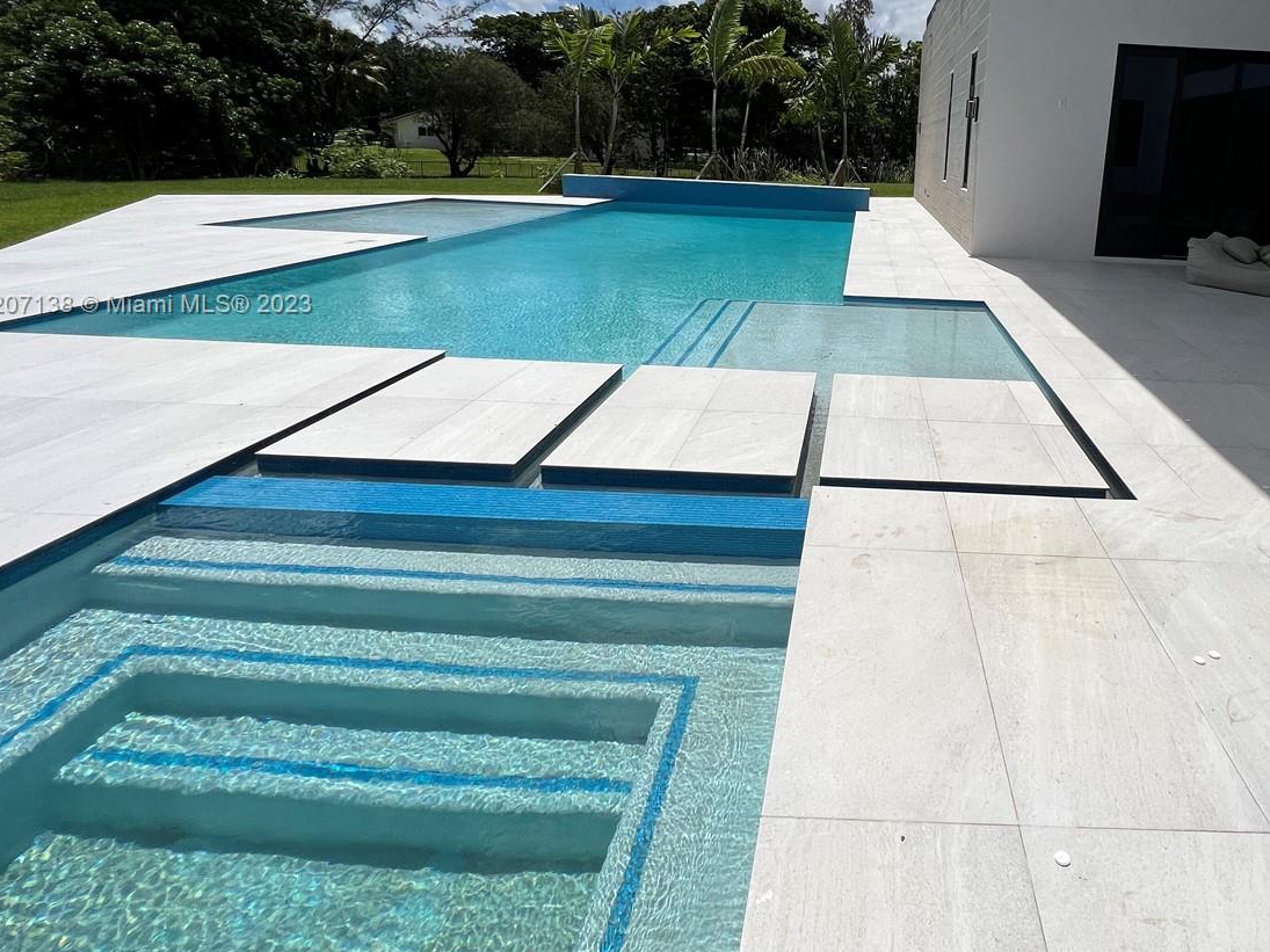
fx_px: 697
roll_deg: -2.6
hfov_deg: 81.2
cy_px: 306
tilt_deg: -11.5
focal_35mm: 19
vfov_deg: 66.5
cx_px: 869
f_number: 1.8
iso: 32
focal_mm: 1.57
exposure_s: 1/5525
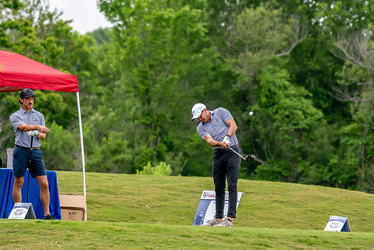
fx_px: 4520
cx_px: 187
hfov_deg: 4.7
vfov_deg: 3.2
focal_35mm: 435
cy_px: 125
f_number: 5.6
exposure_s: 1/2000
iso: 1800
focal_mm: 290
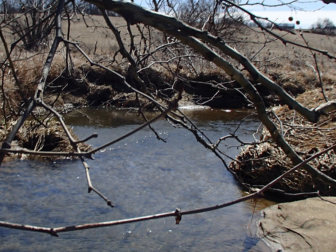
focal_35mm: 59
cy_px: 92
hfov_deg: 32.5
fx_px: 573
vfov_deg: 24.7
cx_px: 119
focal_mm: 5
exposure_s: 1/160
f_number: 11
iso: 100
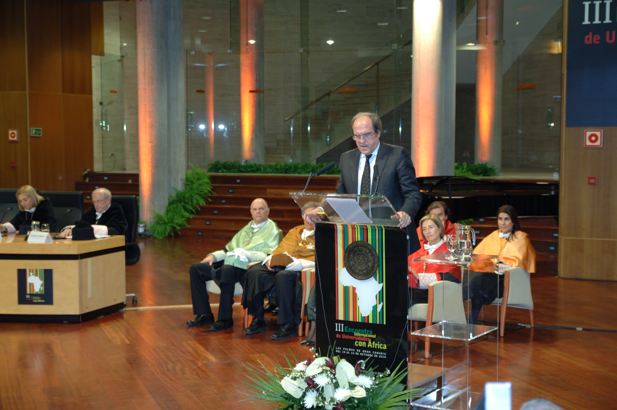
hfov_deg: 33.4
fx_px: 1027
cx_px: 308
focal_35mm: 60
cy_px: 205
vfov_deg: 22.6
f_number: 2.8
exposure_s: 1/40
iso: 400
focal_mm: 40
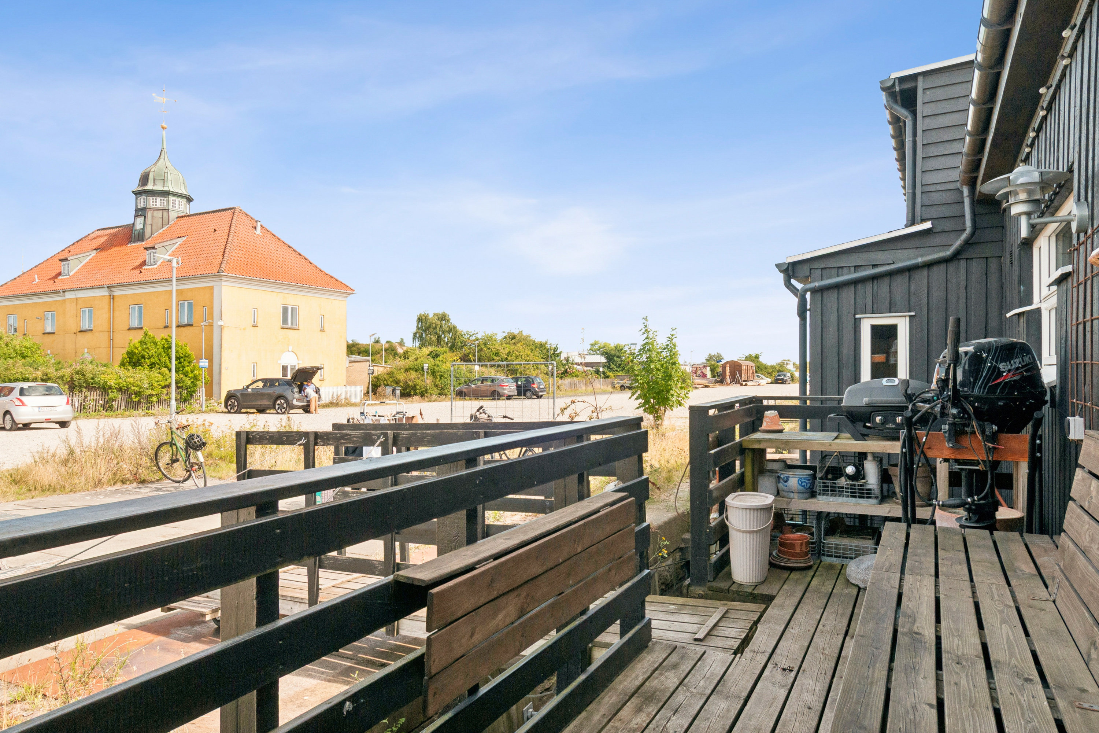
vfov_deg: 56.1
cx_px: 550
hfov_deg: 77.3
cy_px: 366
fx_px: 687
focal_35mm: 22
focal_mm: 15
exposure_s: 1/250
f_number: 10
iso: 250
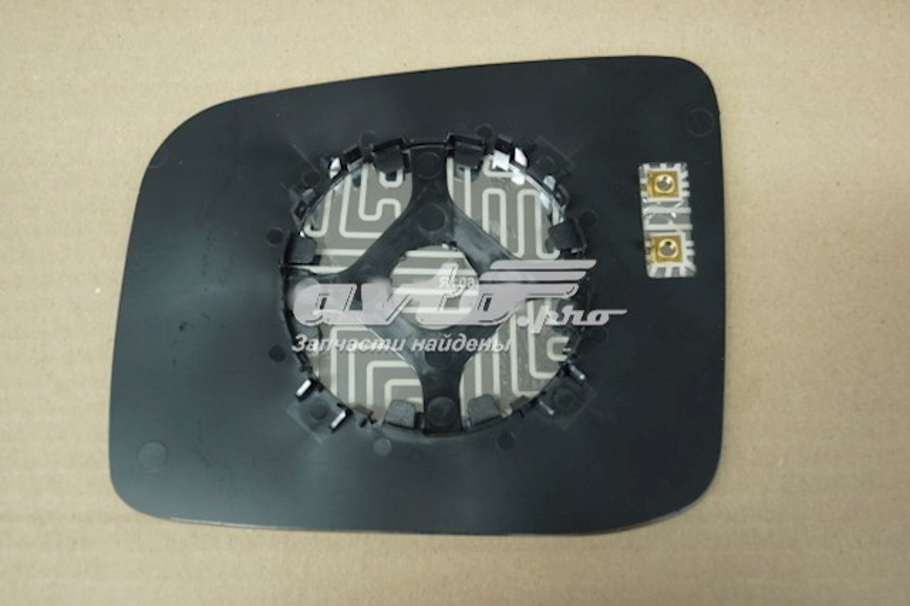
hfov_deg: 46.4
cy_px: 303
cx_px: 455
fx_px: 1061
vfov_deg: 31.9
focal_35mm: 42
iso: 400
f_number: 4.5
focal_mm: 28
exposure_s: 1/8
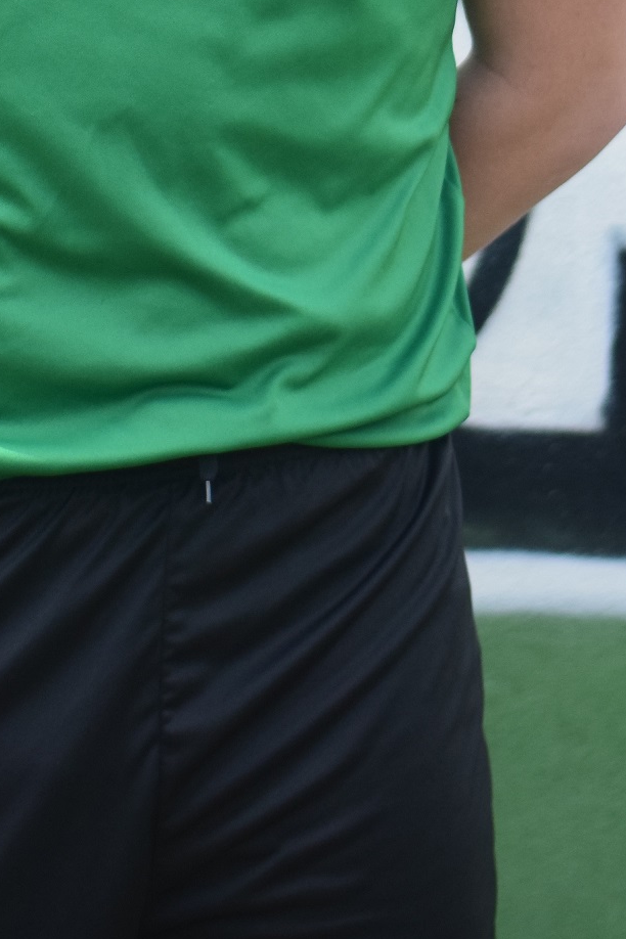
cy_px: -283
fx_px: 5112
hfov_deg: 7.0
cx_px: 101
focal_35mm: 196
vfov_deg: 10.3
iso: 800
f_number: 1.8
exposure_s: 1/4000
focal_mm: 50
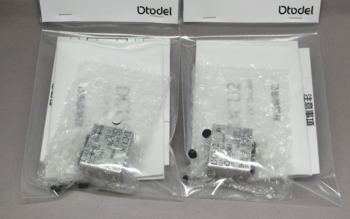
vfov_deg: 23.1
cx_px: 176
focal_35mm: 56
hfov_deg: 36.3
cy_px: 89
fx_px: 534
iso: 125
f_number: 4.7
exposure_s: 1/125
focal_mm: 9.3
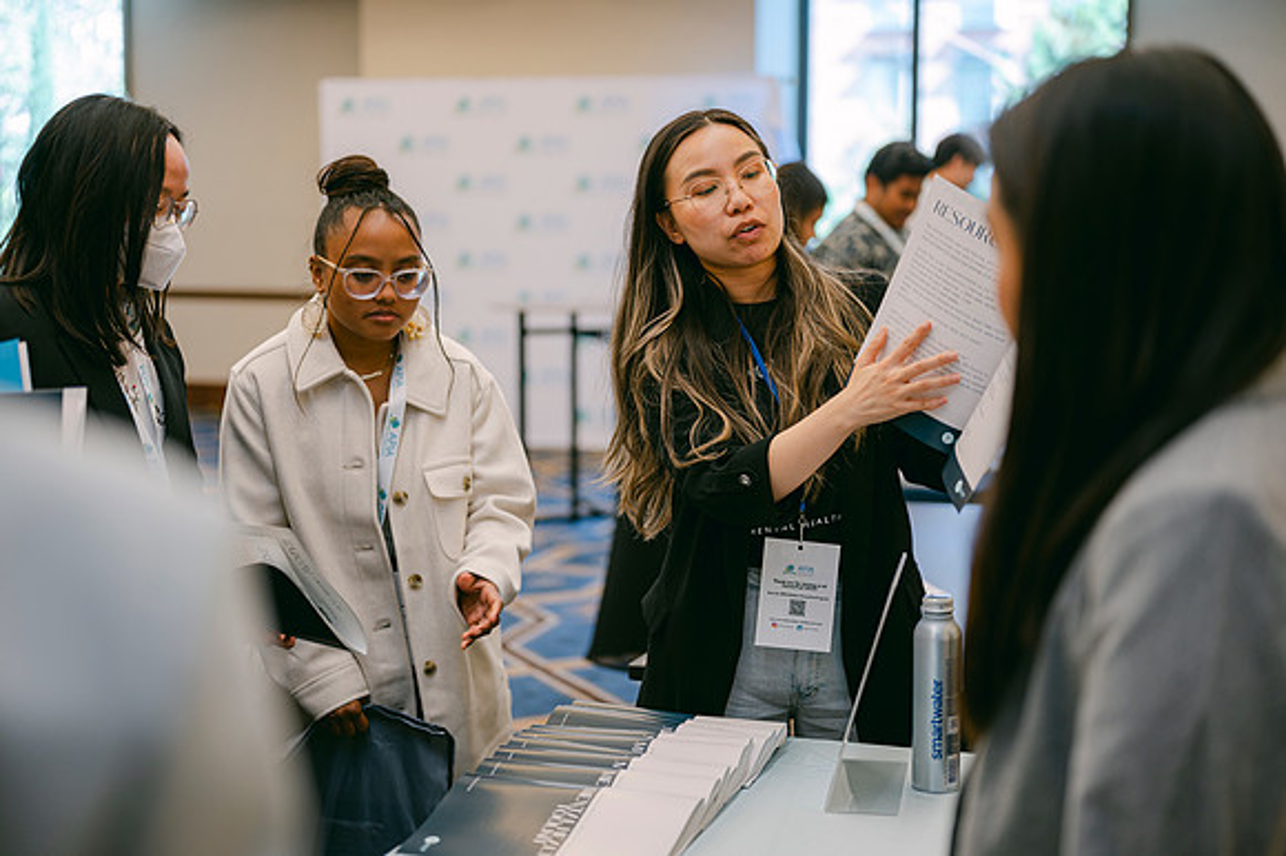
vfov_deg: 27.0
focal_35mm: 50
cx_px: 643
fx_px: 1785
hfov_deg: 39.6
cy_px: 428
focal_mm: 50
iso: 125
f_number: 2
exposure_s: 1/125
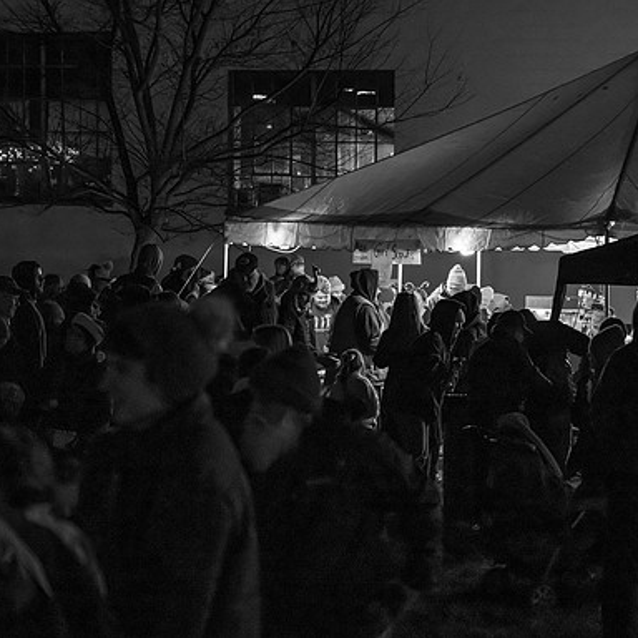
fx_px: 2335
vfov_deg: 15.5
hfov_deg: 15.5
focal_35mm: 112
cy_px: 266
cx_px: 484
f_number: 4
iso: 8000
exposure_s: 1/160
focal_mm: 75
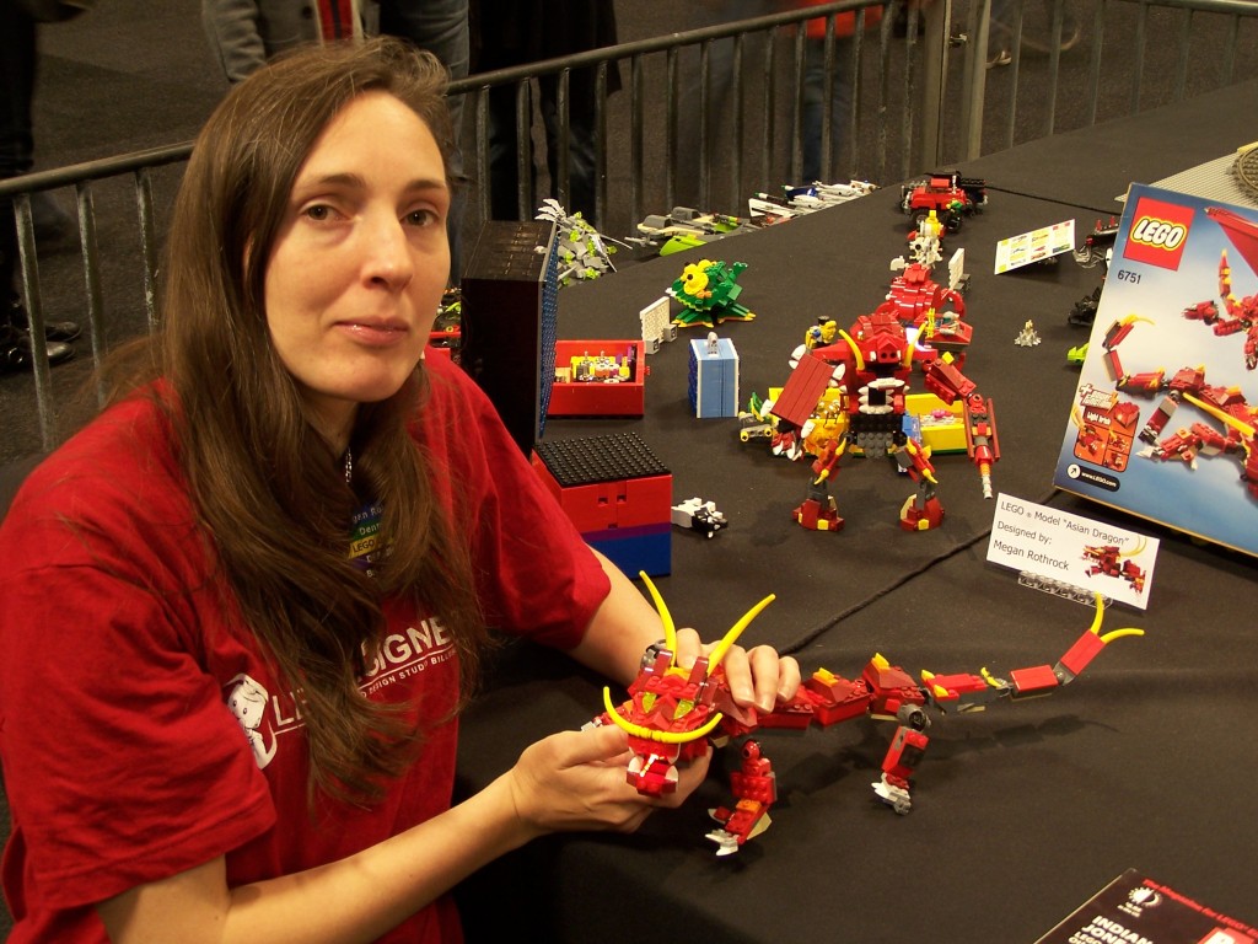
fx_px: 2035
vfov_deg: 26.1
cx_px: 629
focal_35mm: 56
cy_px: 472
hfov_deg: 34.3
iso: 80
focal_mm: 9.3
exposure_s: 1/2
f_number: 3.1
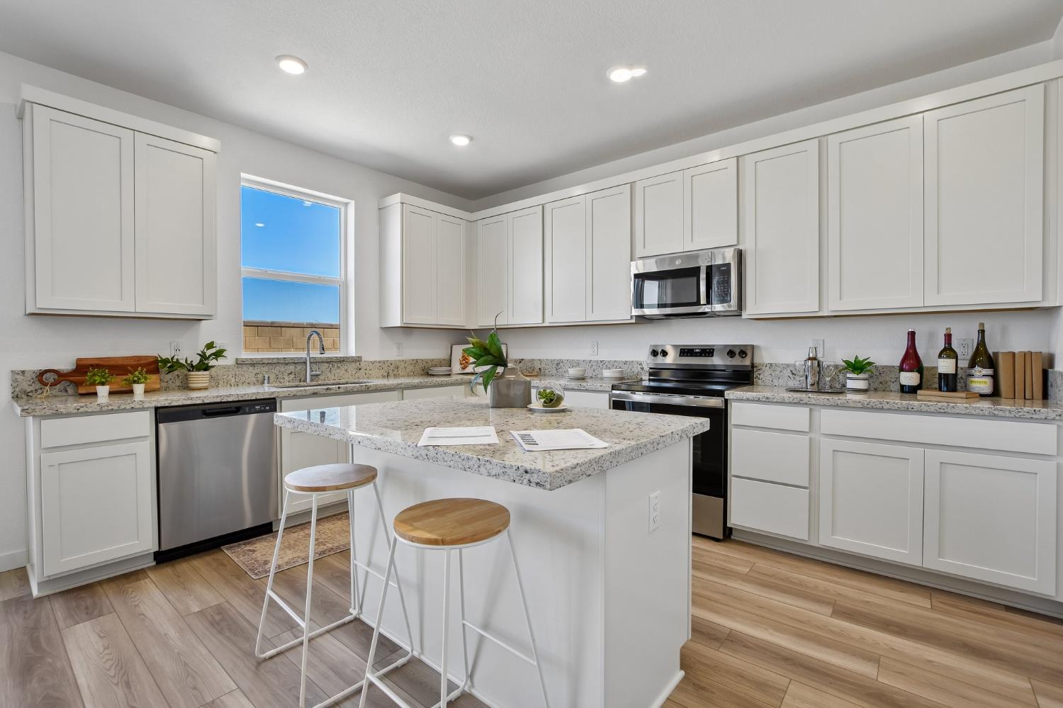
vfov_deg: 77.3
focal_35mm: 15
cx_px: 532
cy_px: 354
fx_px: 443
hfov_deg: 100.4
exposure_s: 1/20
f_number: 8
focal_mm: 10
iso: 100
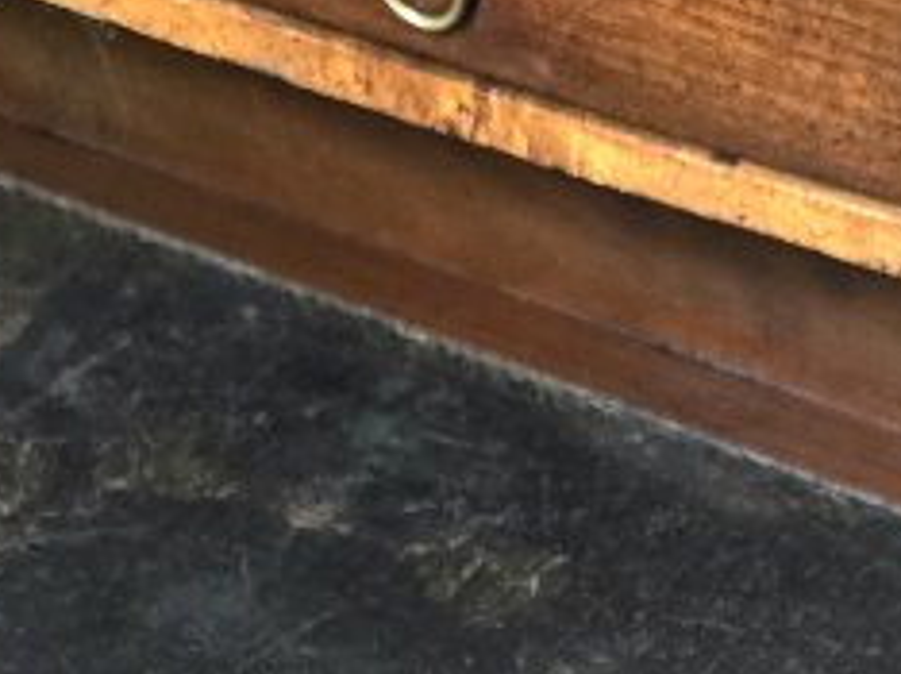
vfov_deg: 11.3
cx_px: 528
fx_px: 3068
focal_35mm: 118
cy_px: 1375
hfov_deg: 16.7
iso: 1600
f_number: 1.7
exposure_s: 1/16.7
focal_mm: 6.3
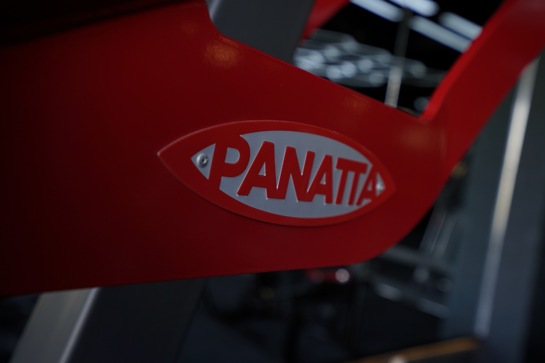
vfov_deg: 37.9
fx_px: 530
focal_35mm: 35
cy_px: 182
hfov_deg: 54.4
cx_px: 272
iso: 160
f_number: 5
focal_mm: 35
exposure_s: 1/100
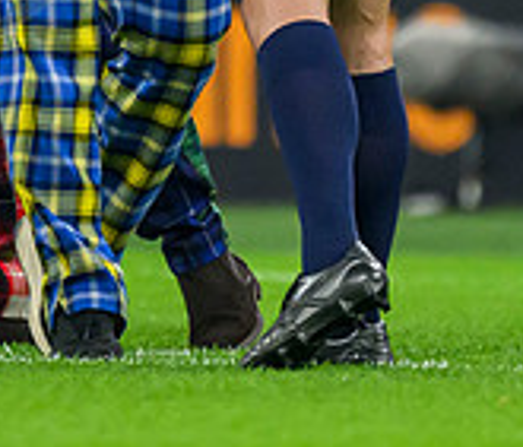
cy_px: -218
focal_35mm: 3235
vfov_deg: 0.5
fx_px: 51433
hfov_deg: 0.6
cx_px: 96
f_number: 4
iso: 3200
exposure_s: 1/1600
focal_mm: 560
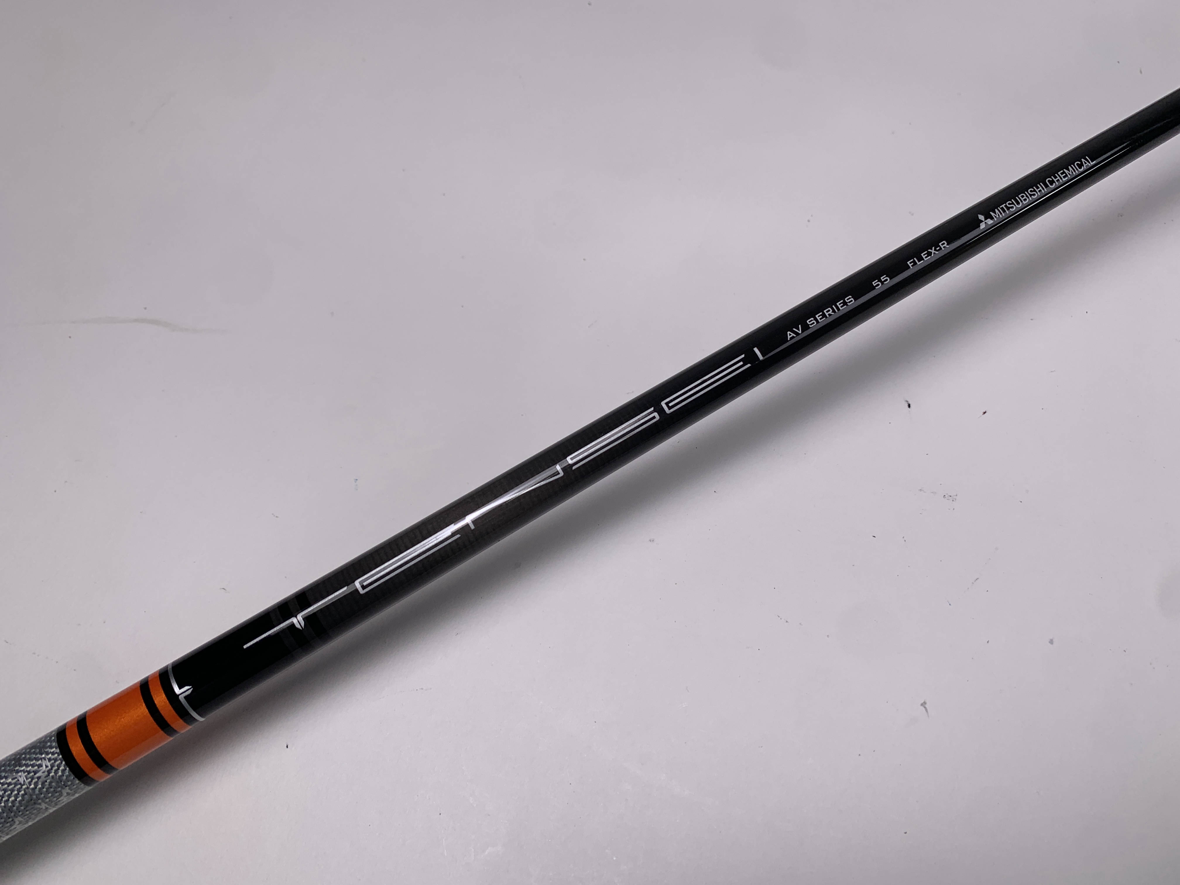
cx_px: 590
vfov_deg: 53.1
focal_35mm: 26
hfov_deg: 67.3
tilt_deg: -58.6
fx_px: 886
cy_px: 442
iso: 25
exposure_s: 1/564
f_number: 1.8
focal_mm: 4.25
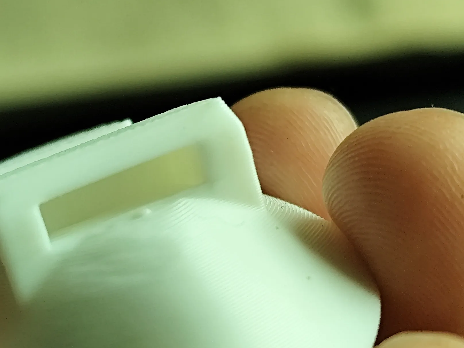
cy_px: 172
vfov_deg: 12.8
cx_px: 113
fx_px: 1555
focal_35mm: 116
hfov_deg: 16.9
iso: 160
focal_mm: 6.14
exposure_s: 1/100
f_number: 1.65
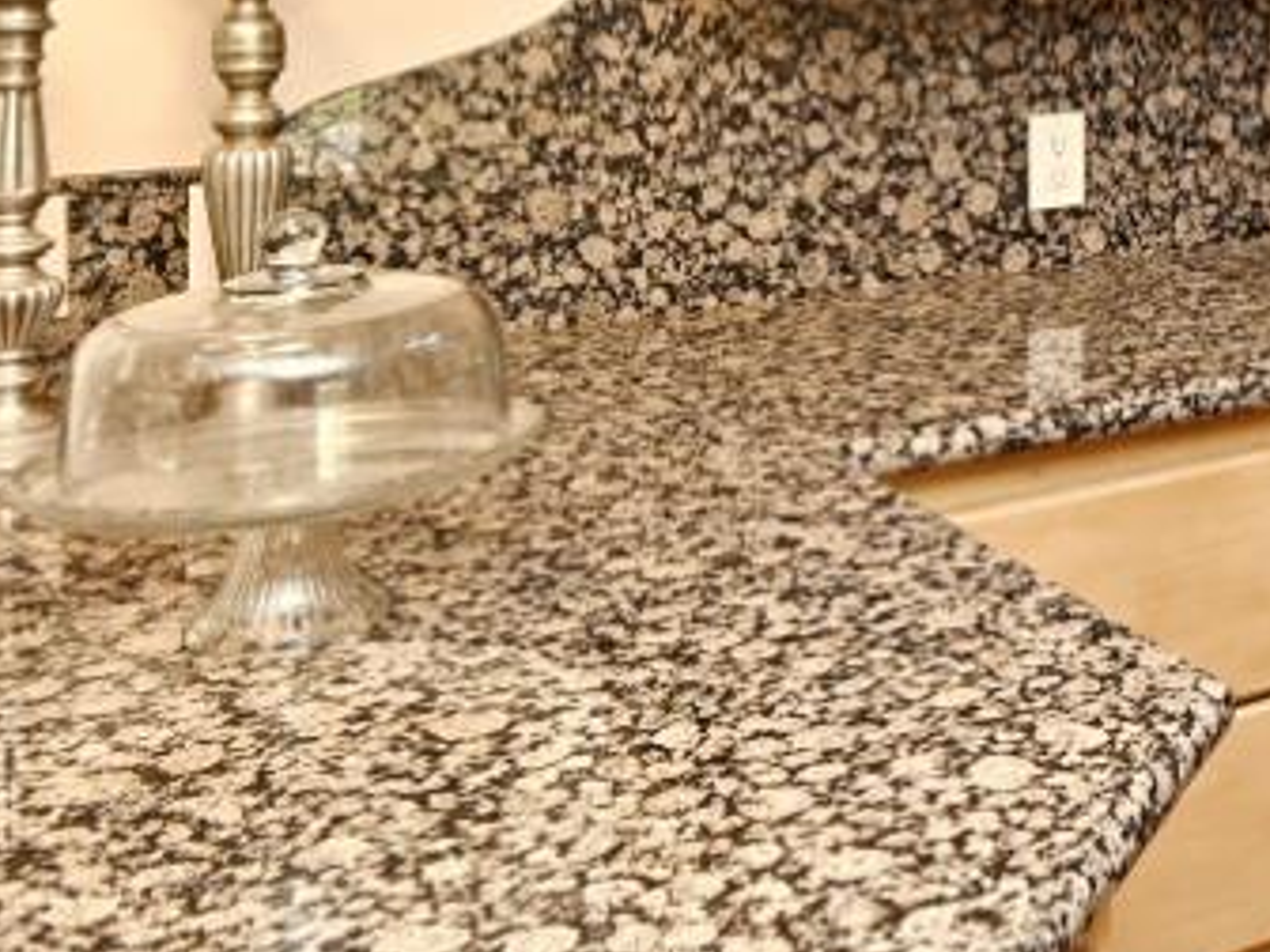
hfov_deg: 27.4
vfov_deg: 22.4
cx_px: 1606
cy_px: -200
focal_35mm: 60
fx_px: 2201
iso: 320
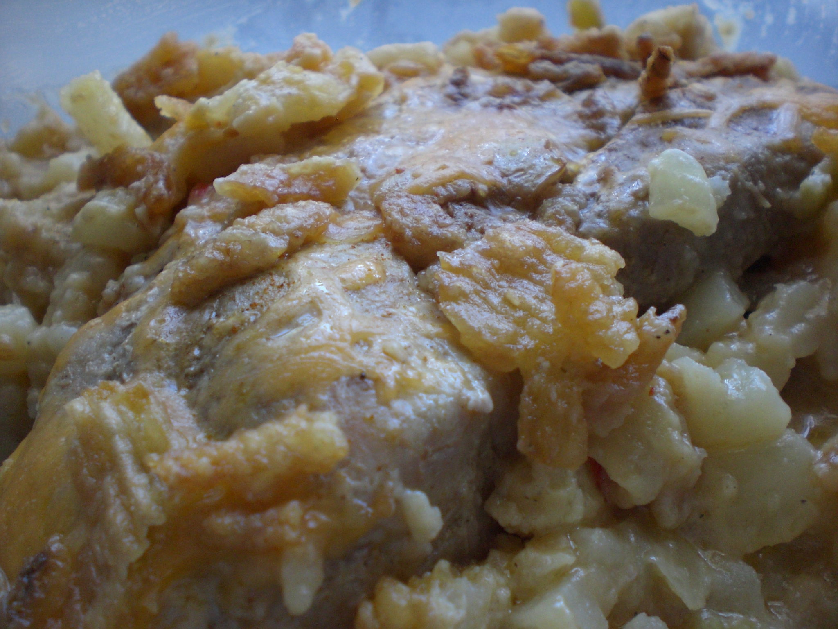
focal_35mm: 38
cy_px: 314
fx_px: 920
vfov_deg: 37.7
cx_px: 419
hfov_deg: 49.0
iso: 200
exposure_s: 1/80
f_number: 3.1
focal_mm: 6.3
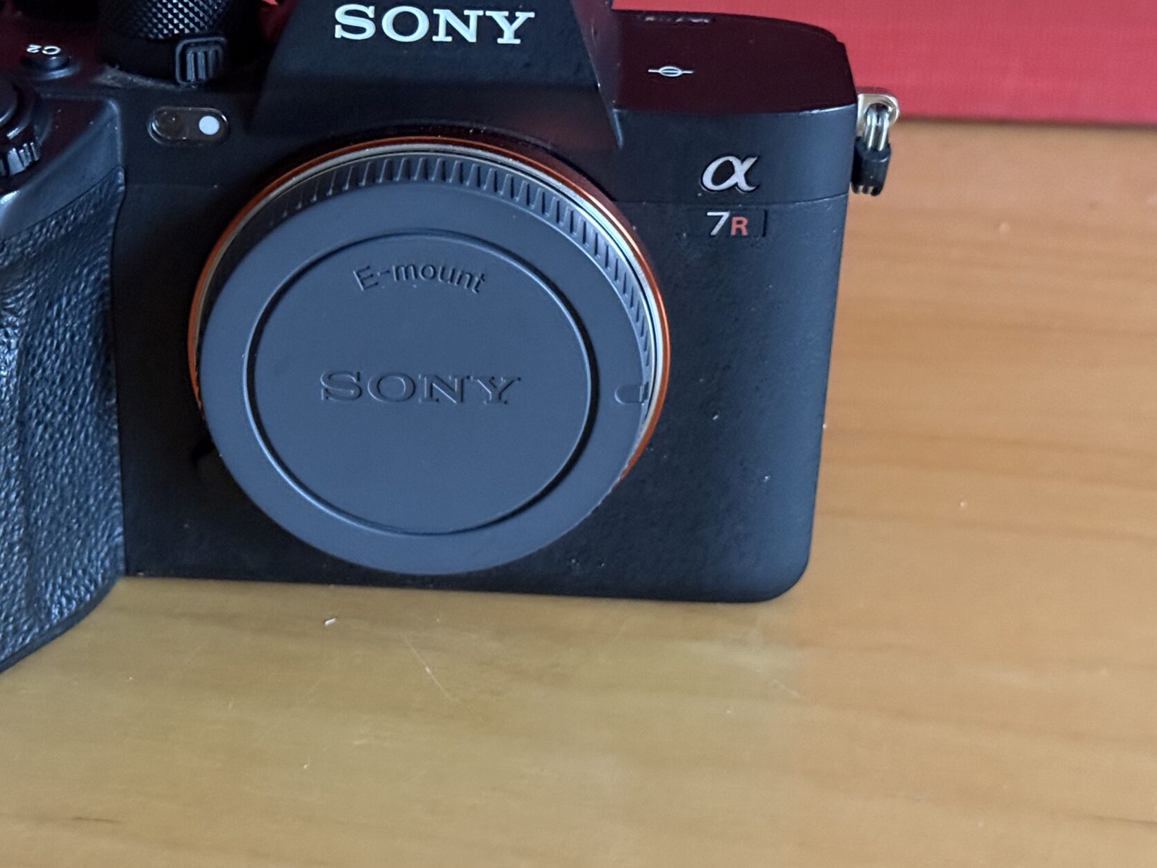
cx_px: 397
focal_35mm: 73
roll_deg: -1.0
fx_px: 2440
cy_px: 347
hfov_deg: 26.5
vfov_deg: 20.1
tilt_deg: -28.3
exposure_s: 1/19
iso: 800
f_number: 1.78
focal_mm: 6.76
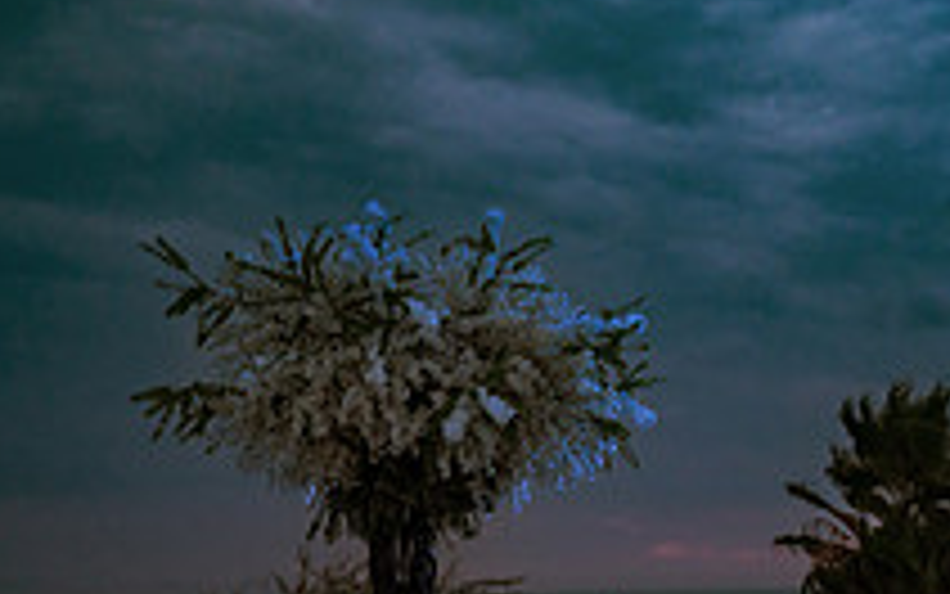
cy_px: 832
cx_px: 1144
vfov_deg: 14.2
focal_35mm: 87
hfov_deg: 22.0
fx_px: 2253
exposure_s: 1/60
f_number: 5
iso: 800
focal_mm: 31
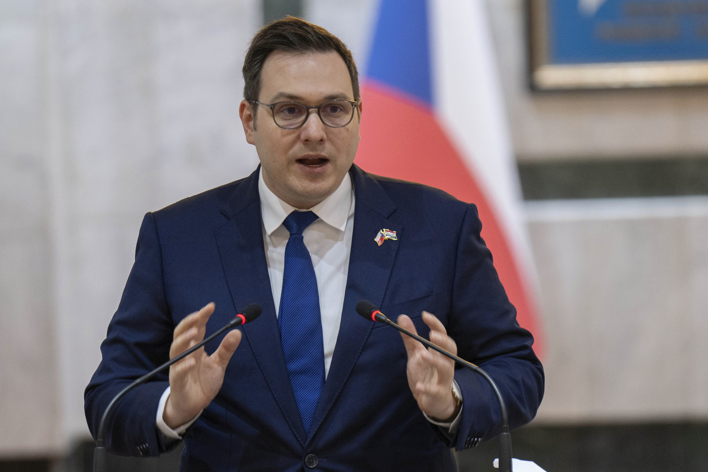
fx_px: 5900
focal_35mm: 300
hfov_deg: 6.9
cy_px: 236
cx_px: 354
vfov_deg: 4.6
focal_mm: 200
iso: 1250
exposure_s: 1/100
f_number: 2.8
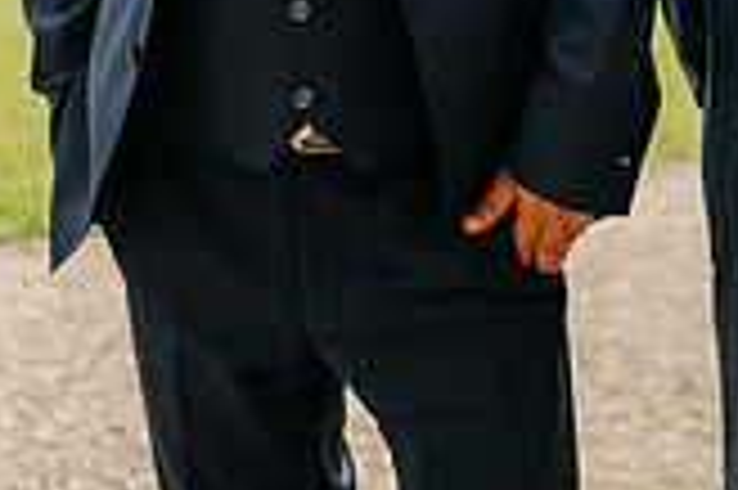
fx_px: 2539
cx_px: 639
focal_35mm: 124
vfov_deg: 10.5
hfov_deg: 16.4
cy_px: -353
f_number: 1.4
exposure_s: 1/6400
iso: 100
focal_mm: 35
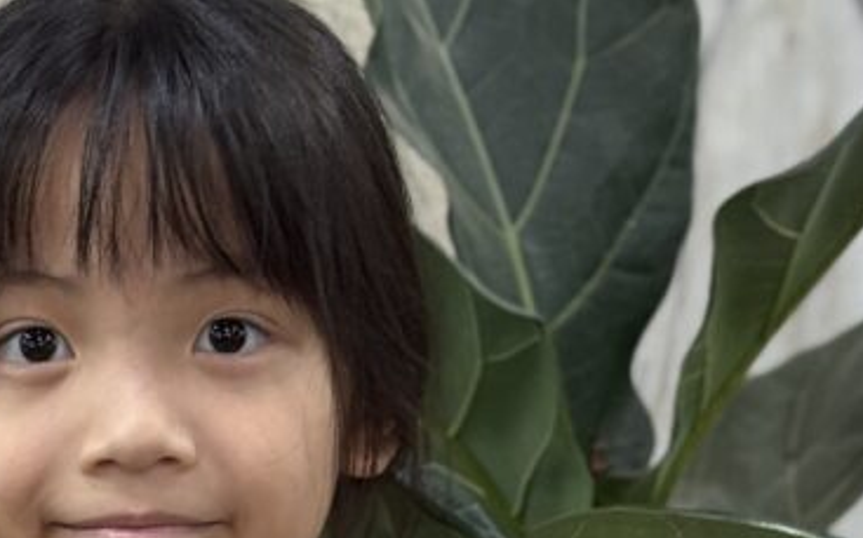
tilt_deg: -14.5
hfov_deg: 11.3
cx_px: 92
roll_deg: +1.9
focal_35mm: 185
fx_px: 4349
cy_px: 960
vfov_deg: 6.9
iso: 50
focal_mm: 6.76
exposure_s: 1/50
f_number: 1.78
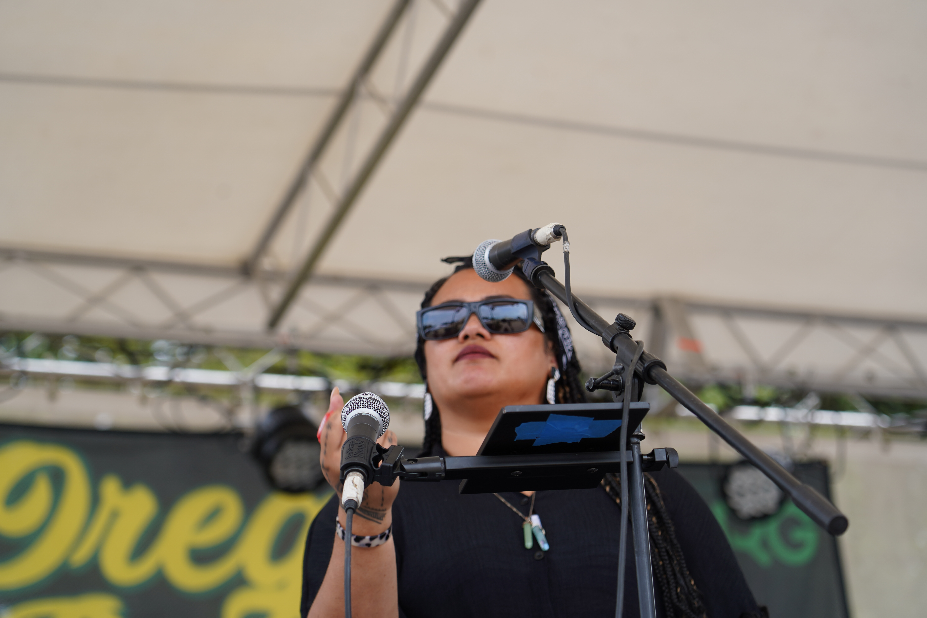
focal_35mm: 105
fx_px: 2704
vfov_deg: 13.0
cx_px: 464
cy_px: 309
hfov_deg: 19.5
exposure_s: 1/160
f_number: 4.5
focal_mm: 105
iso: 100
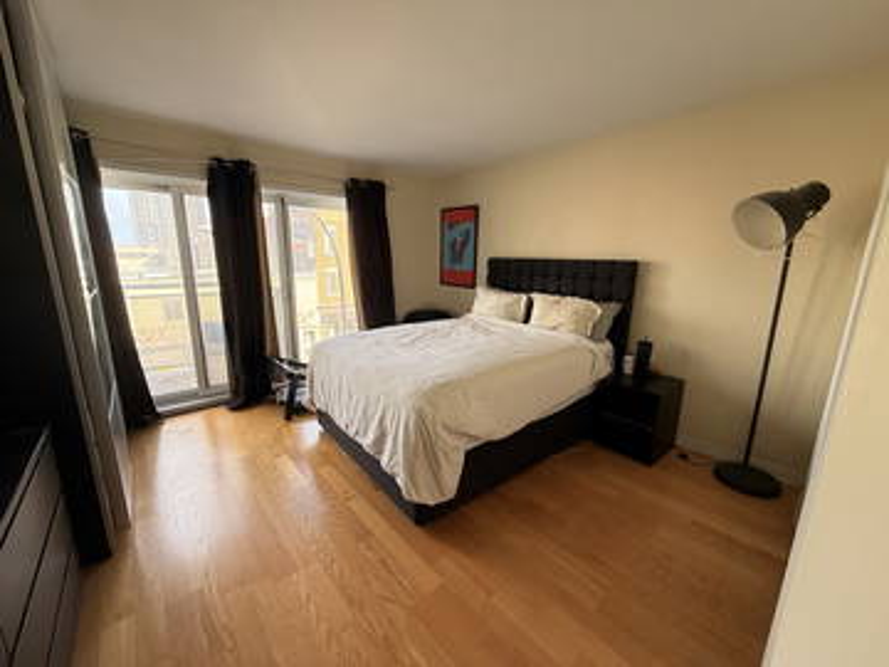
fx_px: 360
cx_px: 444
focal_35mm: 14
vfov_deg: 85.7
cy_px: 334
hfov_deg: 102.1
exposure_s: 1/99
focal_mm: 2.22
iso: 125
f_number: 2.2
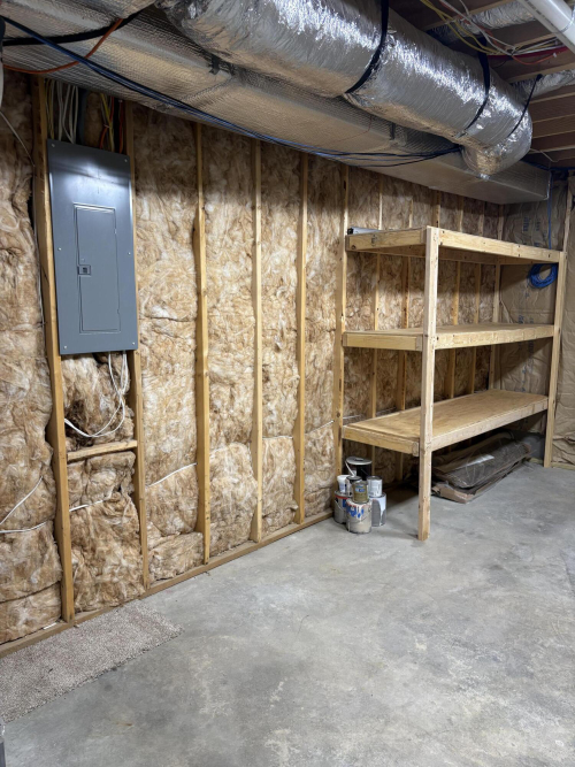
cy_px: 384
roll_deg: -0.4
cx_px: 288
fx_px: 576
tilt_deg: -7.6
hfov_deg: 53.0
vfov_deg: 67.3
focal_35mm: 26
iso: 125
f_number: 1.6
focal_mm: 5.96
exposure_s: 1/120
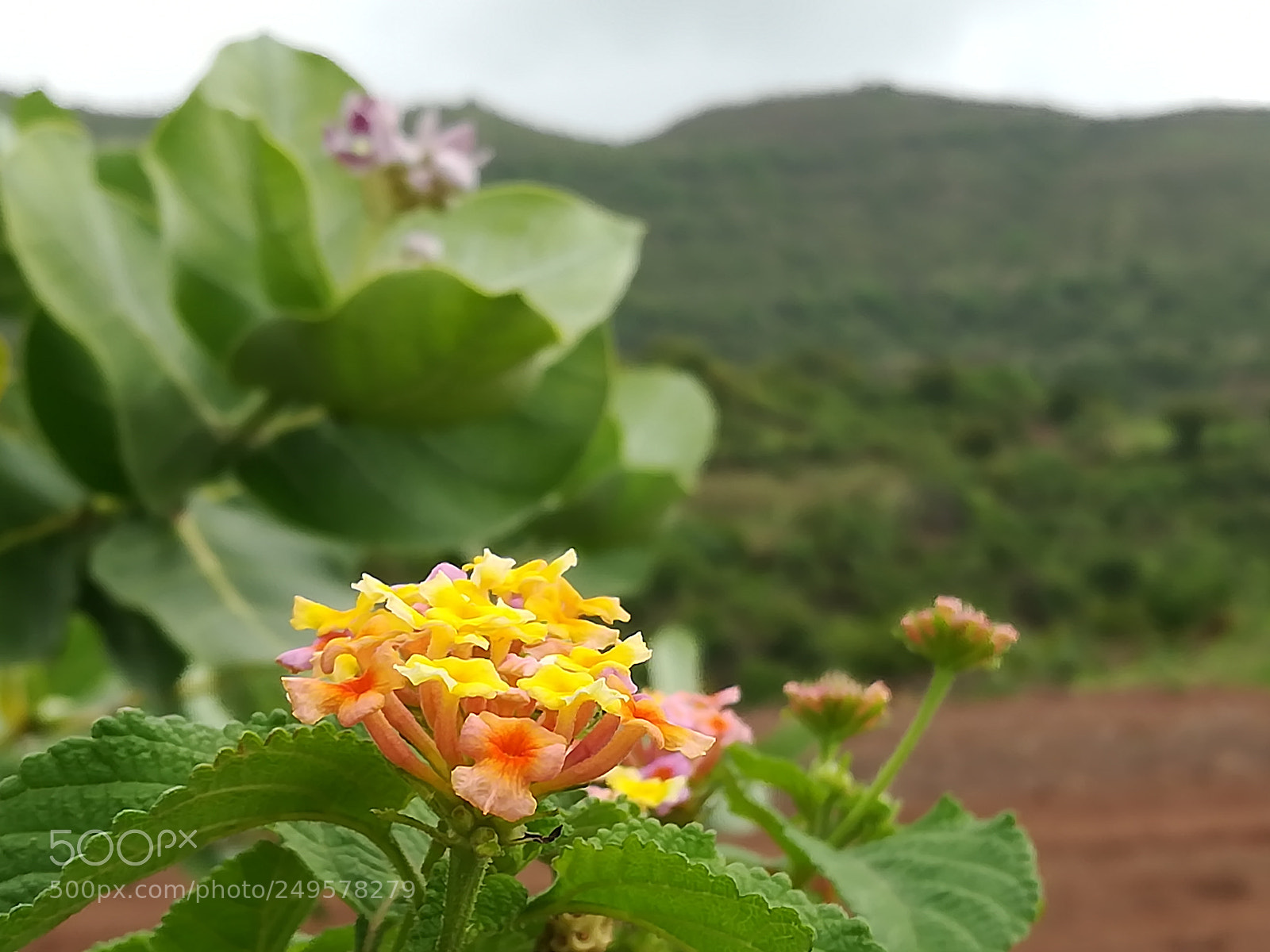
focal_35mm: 75
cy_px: 476
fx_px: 2752
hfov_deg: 26.0
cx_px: 635
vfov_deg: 19.6
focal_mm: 3.83
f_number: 2.2
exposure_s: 1/397
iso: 50
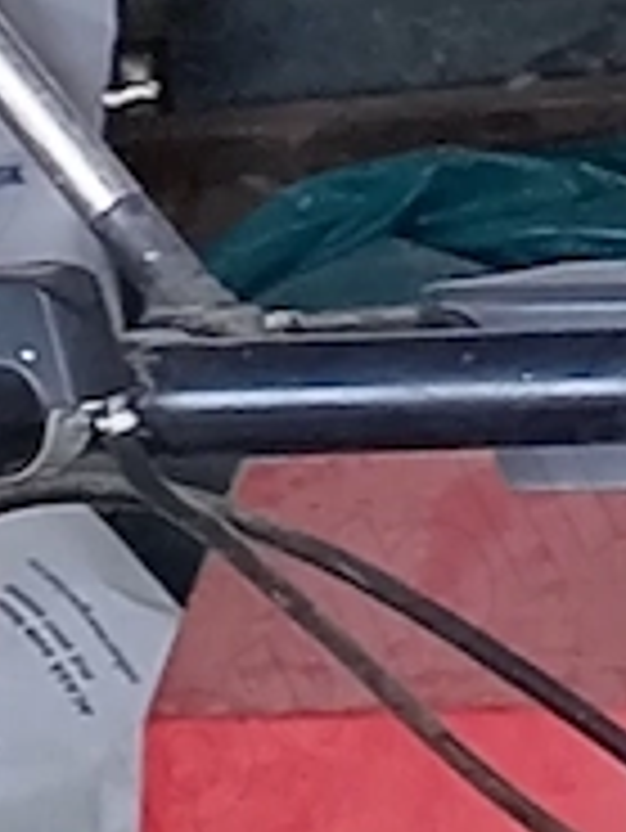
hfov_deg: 4.3
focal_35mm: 346
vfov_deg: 5.7
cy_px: -427
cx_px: 1117
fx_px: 8333
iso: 151
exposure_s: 1/33.3
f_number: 1.8
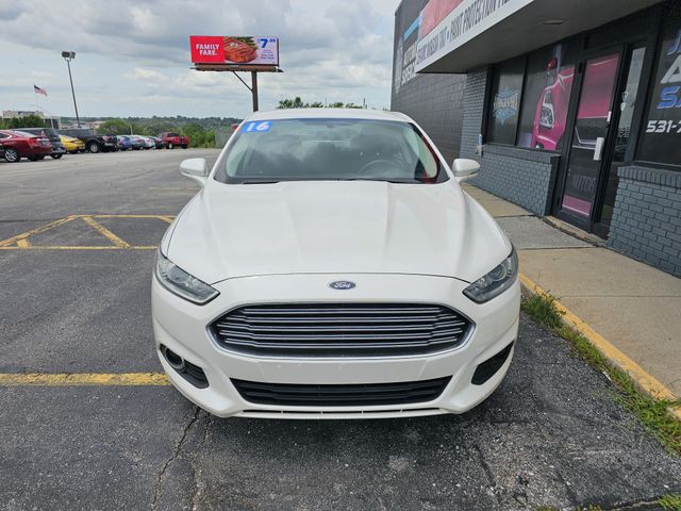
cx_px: 340
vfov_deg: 58.9
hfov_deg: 73.9
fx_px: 452
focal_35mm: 23
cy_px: 256
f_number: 1.7
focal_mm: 6.3
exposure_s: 1/897
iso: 10
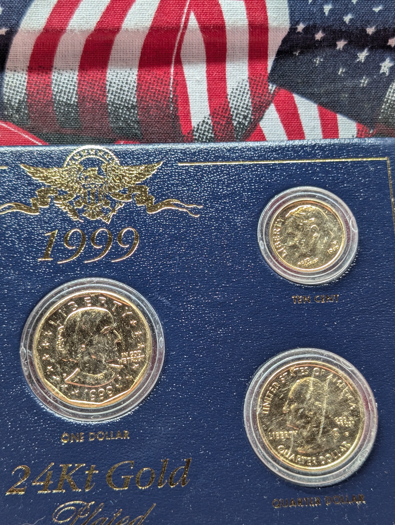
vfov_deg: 38.9
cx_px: 198
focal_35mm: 49
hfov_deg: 29.7
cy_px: 262
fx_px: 744
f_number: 1.68
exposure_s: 1/63.7
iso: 102
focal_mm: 6.9
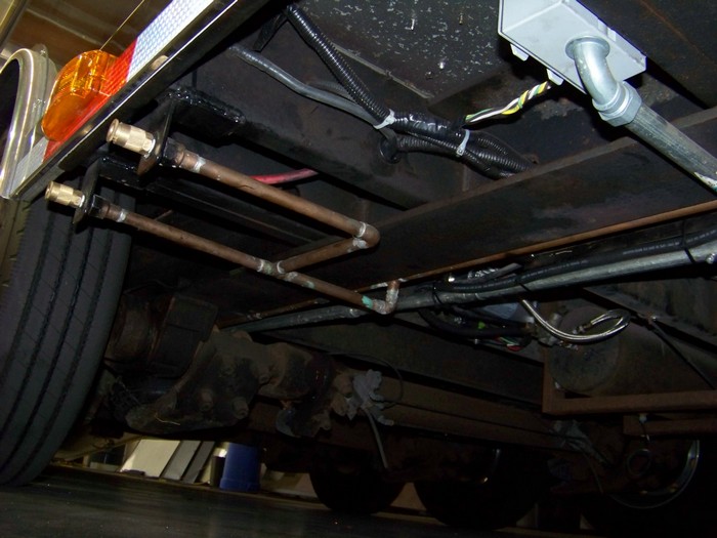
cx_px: 358
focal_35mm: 36
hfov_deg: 51.4
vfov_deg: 39.7
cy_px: 269
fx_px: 746
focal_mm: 5.85
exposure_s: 1/30
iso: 200
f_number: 2.8
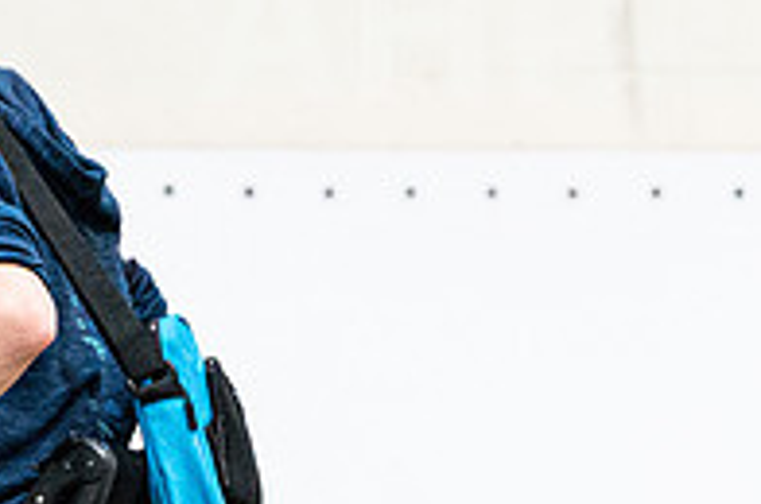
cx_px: -146
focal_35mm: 607
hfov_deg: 3.4
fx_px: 12810
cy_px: 365
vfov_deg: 2.3
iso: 6400
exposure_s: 1/800
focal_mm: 170
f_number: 4.5
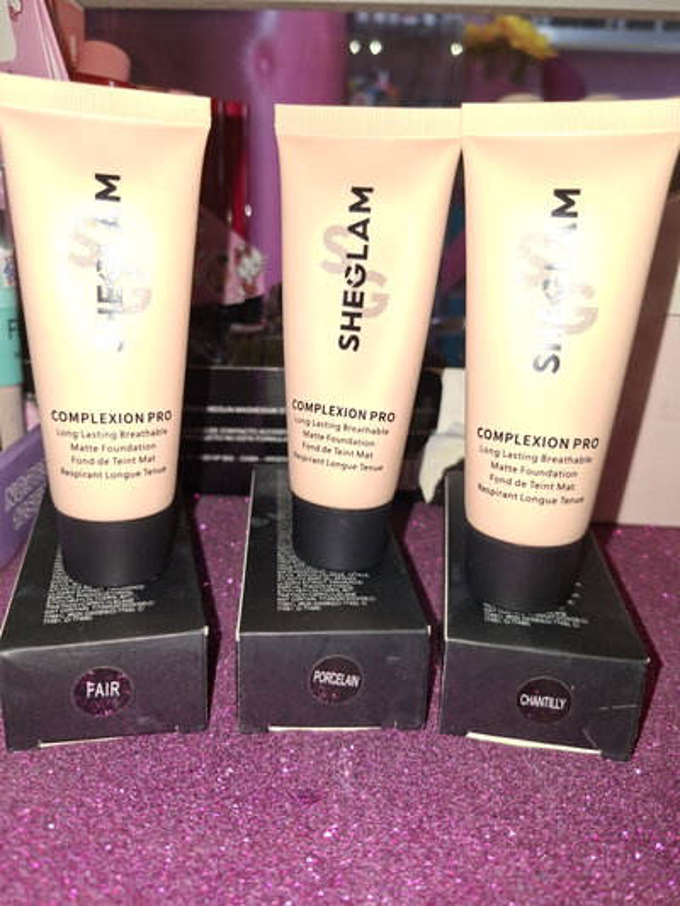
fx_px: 602
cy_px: 453
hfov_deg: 58.9
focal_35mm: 23
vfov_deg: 73.9
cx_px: 340
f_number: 1.8
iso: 80
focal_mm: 5.54
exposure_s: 1/120
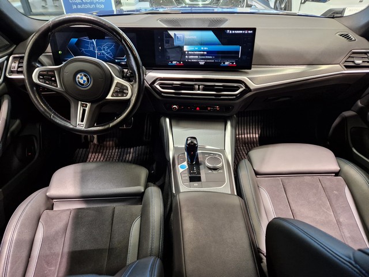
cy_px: 138
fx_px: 245
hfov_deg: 73.9
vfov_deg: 58.9
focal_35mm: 23
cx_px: 184
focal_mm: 5.4
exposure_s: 1/61
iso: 320
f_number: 1.8
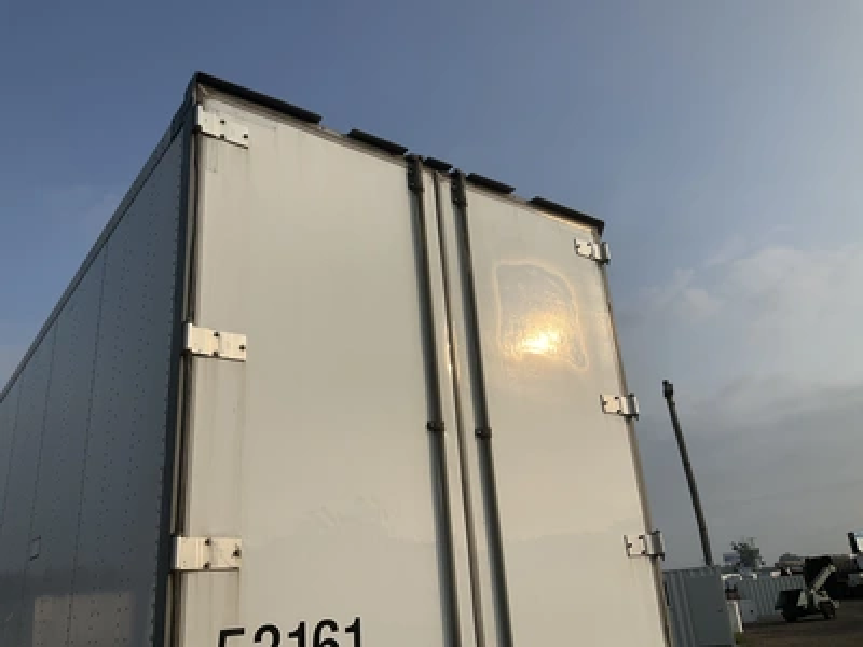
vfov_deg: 48.2
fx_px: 723
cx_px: 432
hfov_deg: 61.7
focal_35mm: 29
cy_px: 324
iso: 25
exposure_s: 1/3125
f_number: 1.8
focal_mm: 3
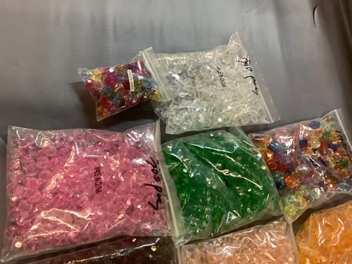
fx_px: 315
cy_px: 132
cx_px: 176
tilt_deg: -64.4
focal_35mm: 31
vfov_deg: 45.4
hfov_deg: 58.4
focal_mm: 3.3
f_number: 2.4
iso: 250
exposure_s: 1/33
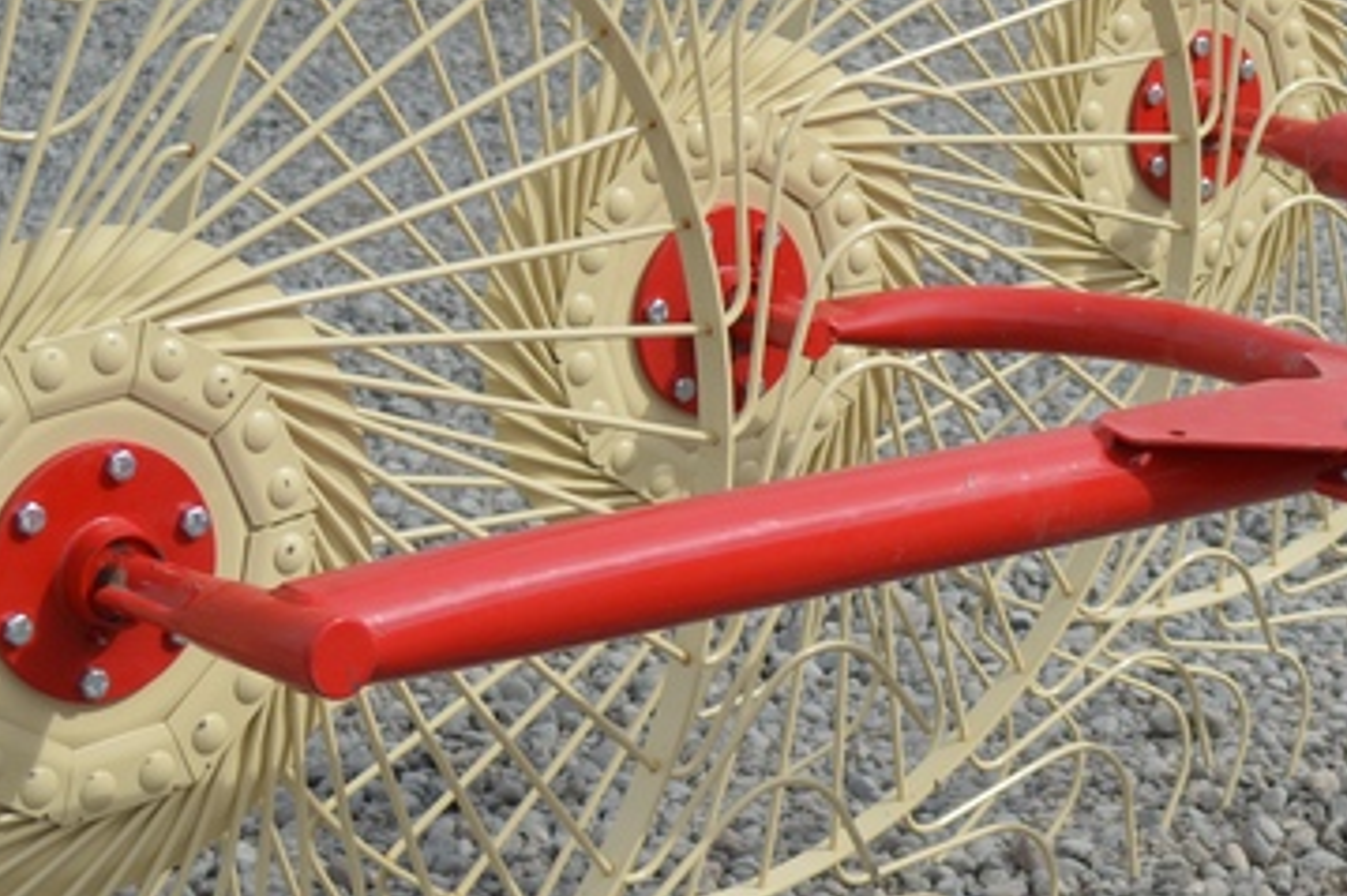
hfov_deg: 14.7
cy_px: 735
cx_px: 1313
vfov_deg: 9.9
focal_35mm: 138
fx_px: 5161
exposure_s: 1/1000
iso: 100
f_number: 3.8
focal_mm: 22
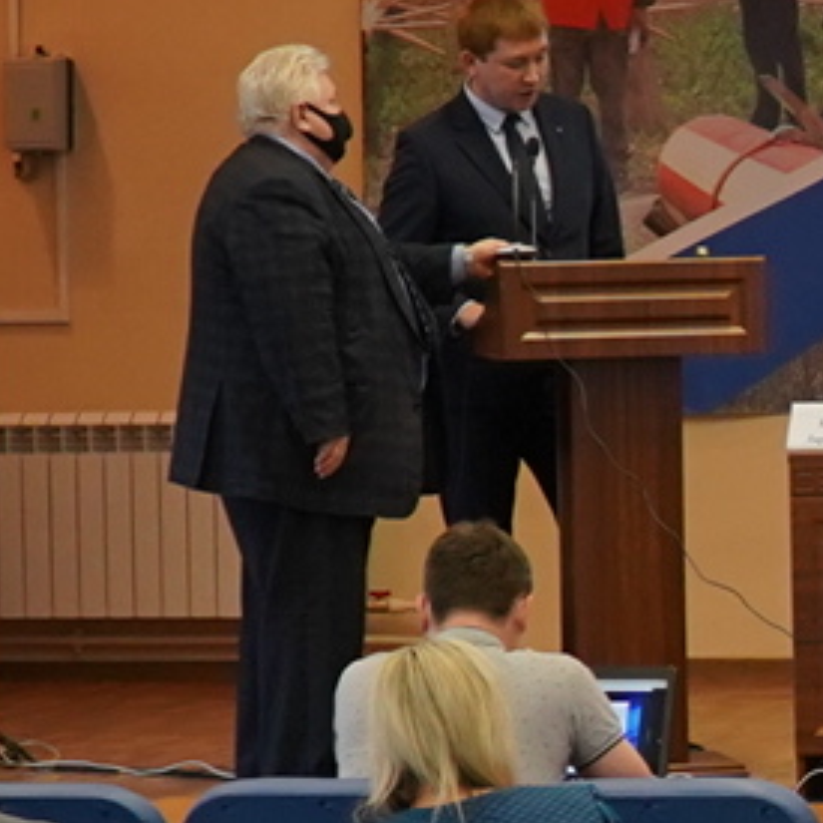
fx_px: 5783
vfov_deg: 8.1
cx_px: 1386
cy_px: 605
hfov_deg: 7.9
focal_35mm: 215
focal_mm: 29
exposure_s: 1/100
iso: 1000
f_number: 4
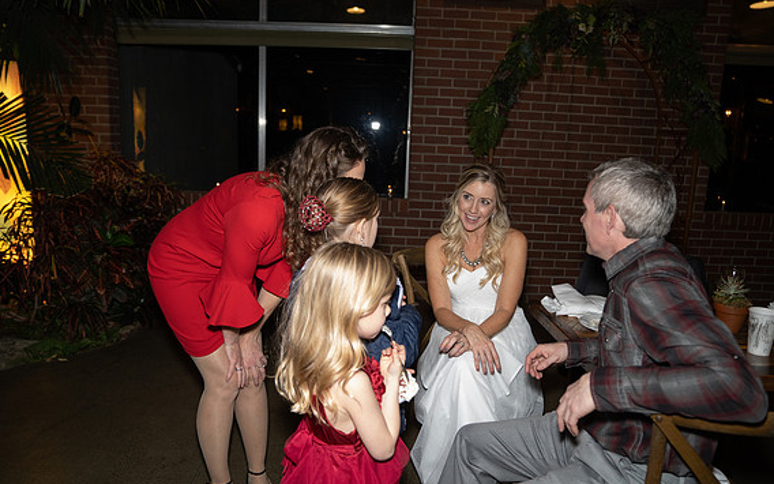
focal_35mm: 25
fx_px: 527
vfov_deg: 49.3
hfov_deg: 72.5
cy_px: 243
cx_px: 387
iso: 2000
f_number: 2.8
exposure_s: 1/160
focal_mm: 24
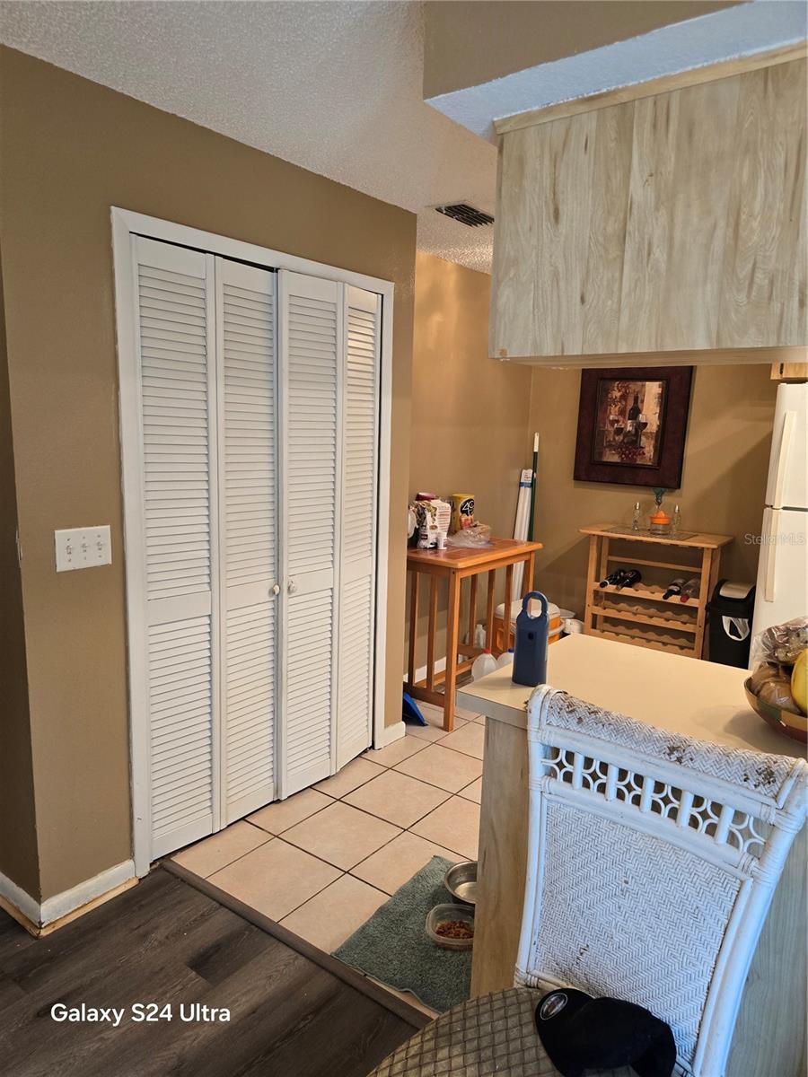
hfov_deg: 58.9
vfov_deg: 73.9
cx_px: 404
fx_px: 716
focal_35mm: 23
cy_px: 538
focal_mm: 6.3
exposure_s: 1/120
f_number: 1.7
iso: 400
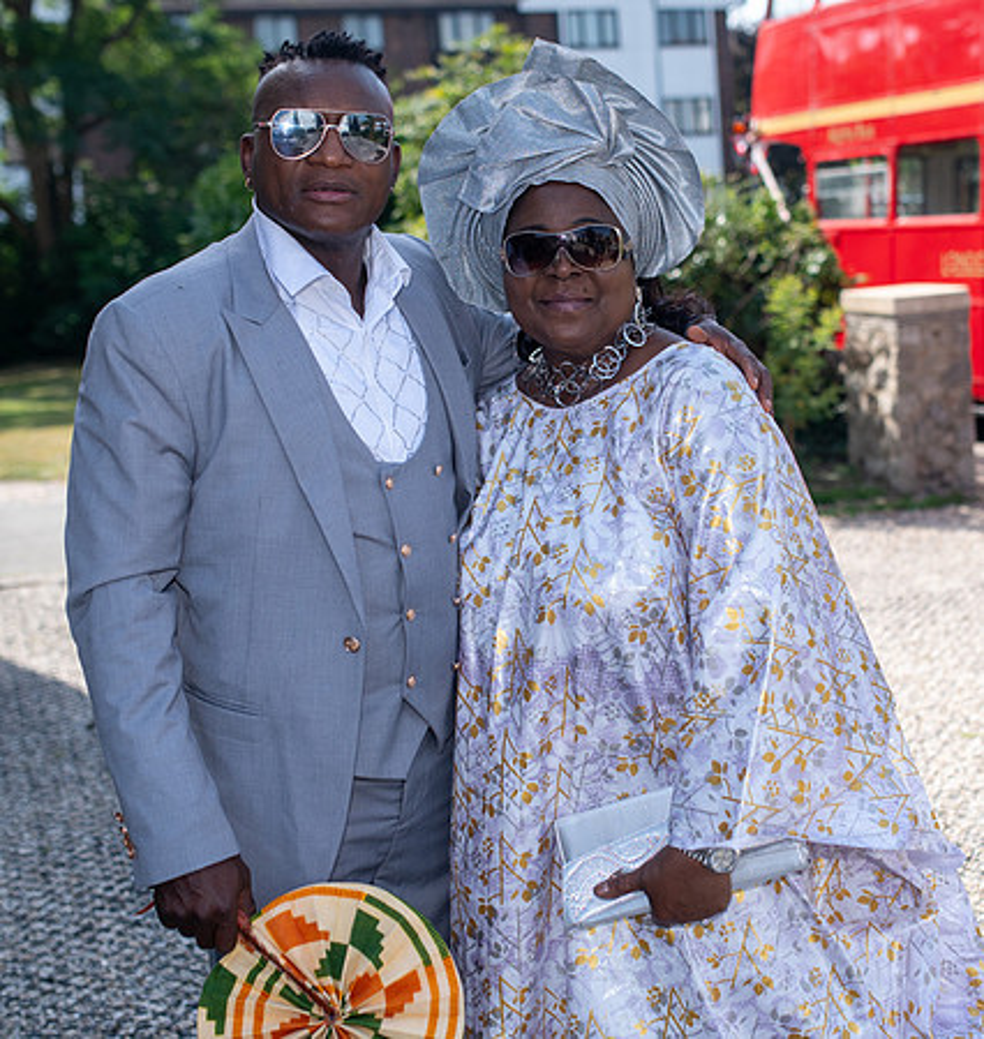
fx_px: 1774
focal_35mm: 54
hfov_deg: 30.9
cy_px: 432
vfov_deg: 32.6
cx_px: 594
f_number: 2.5
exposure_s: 1/5000
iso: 500
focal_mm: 35
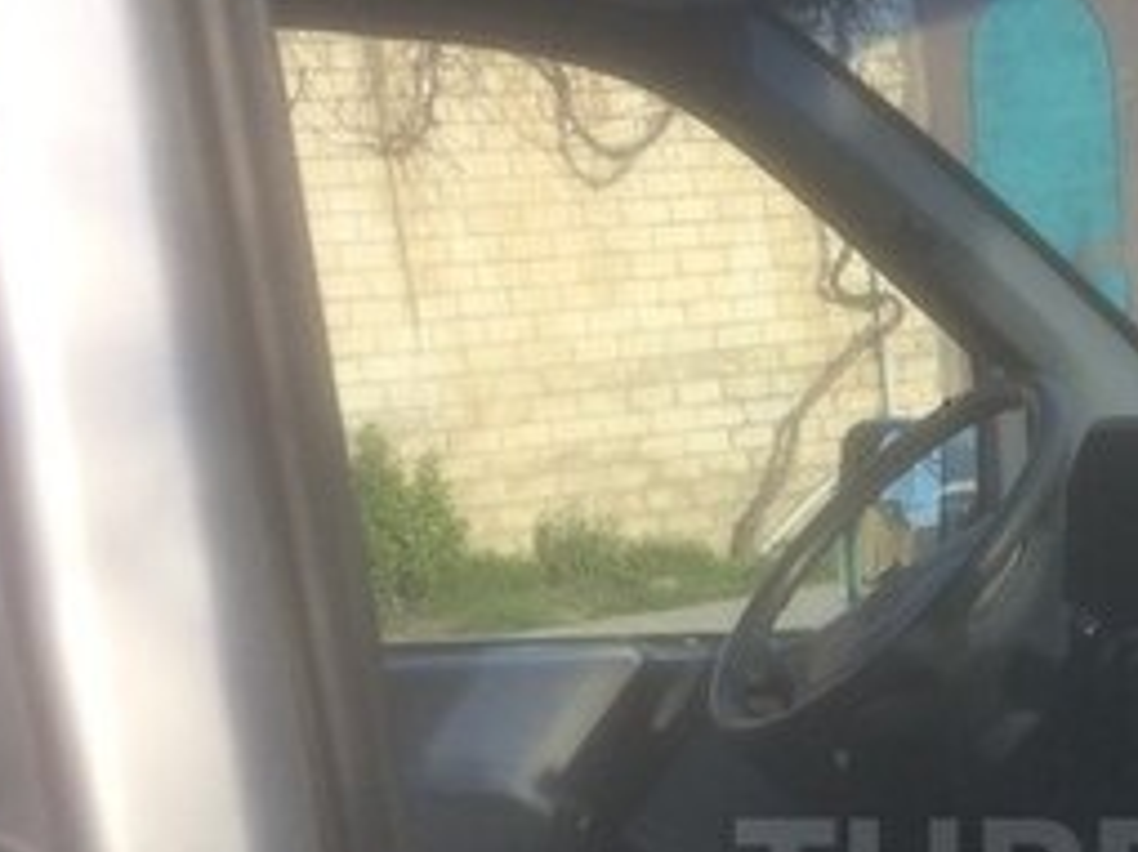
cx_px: 1192
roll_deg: +5.5
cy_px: 885
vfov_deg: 19.0
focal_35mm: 75
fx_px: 2464
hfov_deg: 24.6
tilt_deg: -12.3
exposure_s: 1/451
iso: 32
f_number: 2.2
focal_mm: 4.15
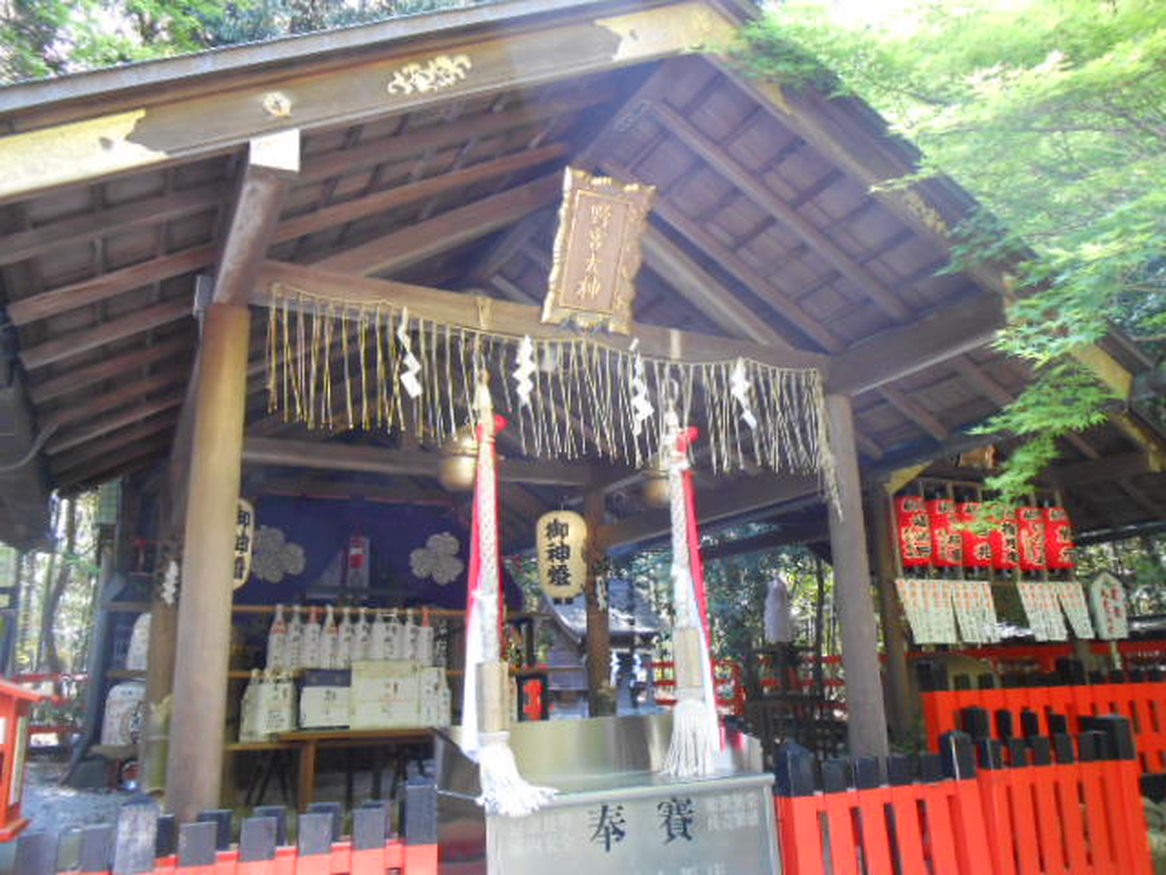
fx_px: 876
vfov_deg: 53.1
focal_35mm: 26
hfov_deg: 67.3
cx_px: 583
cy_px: 438
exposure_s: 1/30
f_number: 3.5
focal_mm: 4.6
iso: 320
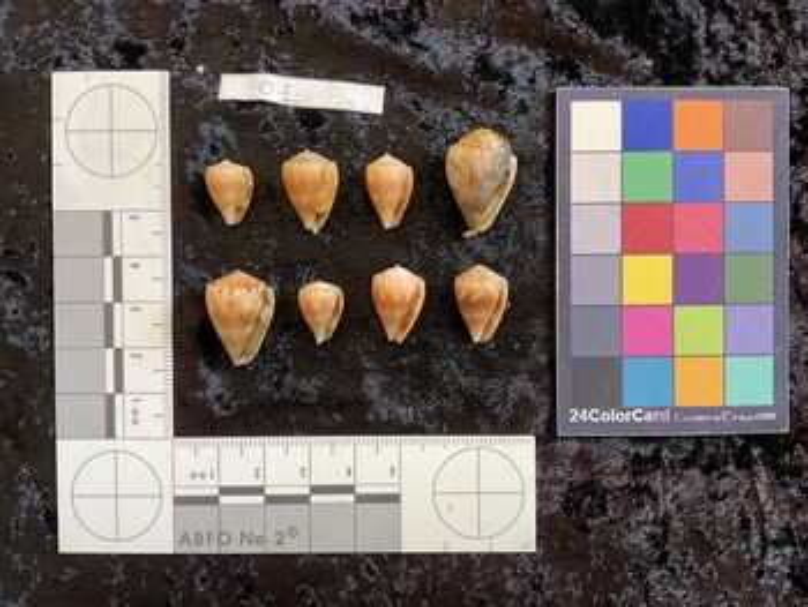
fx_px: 677
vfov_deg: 48.3
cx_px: 404
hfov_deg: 61.6
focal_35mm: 29
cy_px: 304
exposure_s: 1/60
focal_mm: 3
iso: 50
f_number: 1.8
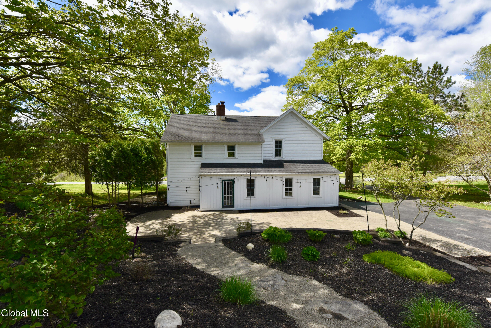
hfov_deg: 104.2
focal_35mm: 14
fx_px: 191
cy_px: 164
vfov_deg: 81.3
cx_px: 246
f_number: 13
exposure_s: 1/640
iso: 800
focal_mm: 14
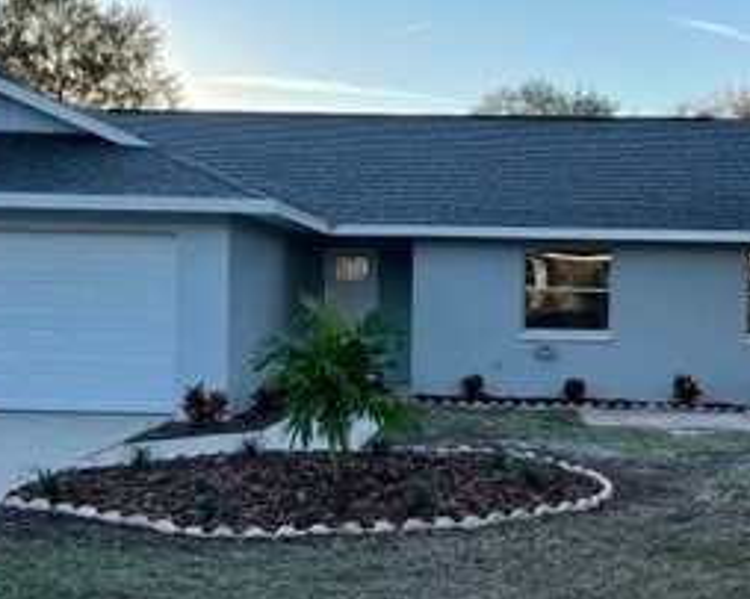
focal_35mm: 64
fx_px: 1420
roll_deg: -0.2
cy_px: 328
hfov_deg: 29.5
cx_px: 431
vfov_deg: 23.8
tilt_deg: -0.2
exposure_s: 1/868
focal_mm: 4.2
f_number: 1.6
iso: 32
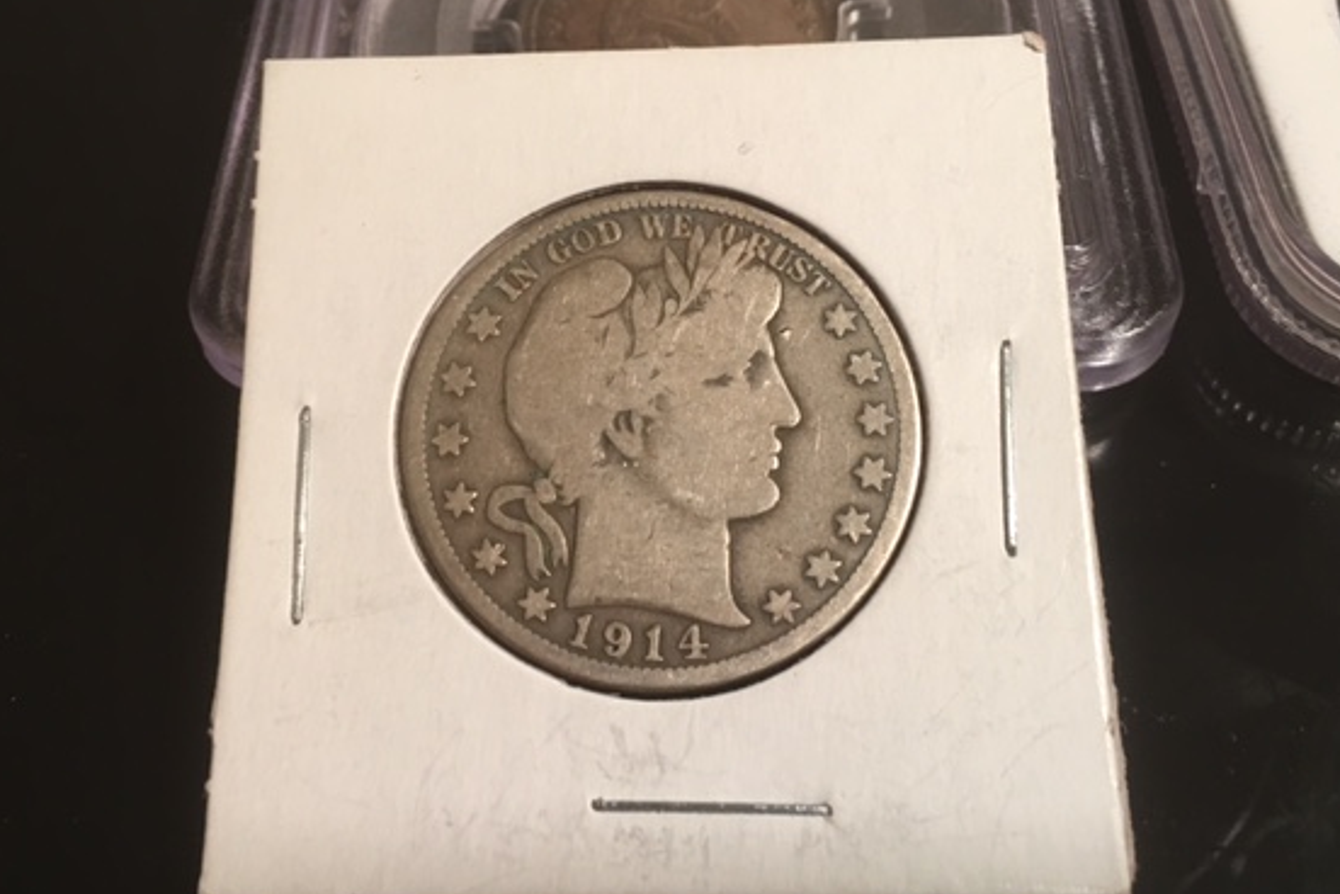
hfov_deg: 54.4
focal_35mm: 35
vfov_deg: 37.8
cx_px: 648
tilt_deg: -58.1
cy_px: 420
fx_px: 1303
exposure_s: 1/15
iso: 40
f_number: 2.2
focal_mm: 4.15
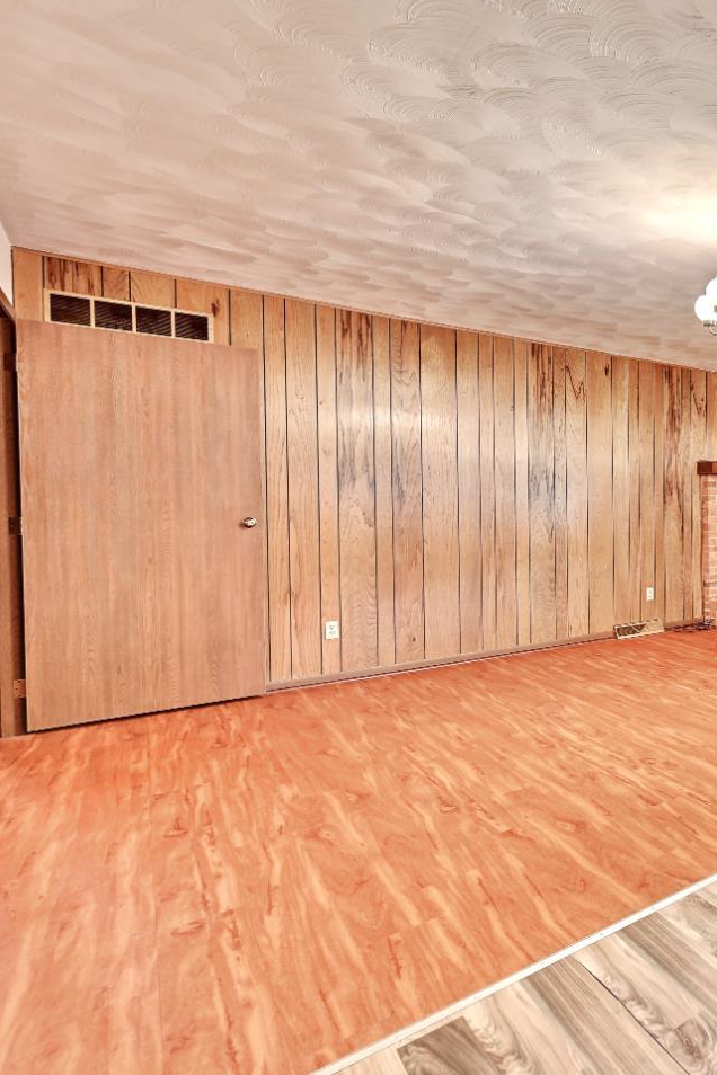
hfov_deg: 42.6
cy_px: 521
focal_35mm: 22
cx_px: 816
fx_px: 657
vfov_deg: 78.6
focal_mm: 14
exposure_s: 1/2.5
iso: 400
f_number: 8
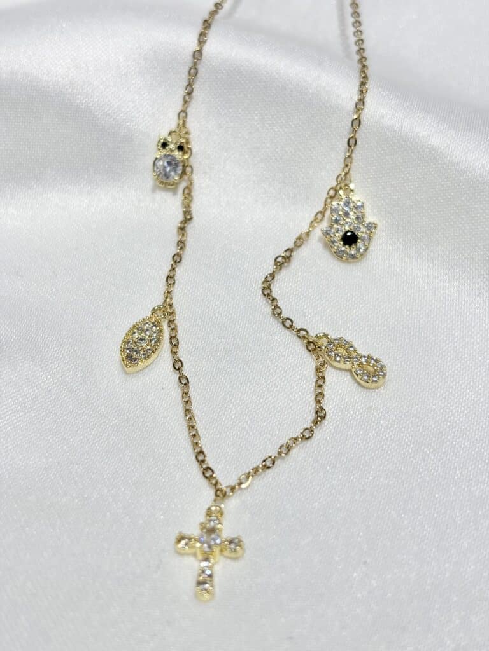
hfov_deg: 28.0
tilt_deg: -46.2
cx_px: 244
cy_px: 326
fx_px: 979
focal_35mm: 52
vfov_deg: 36.8
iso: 32
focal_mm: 5.96
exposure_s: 1/531
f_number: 1.6
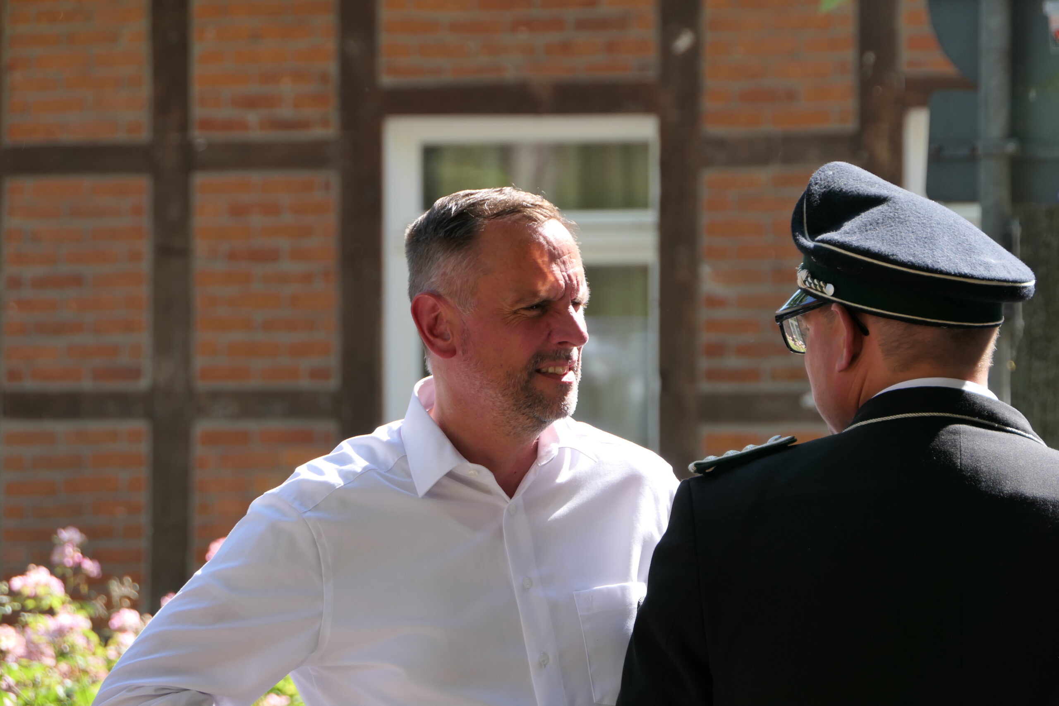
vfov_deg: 5.6
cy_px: 353
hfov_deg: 8.4
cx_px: 530
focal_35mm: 245
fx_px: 7207
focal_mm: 90.3
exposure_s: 1/200
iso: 125
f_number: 4.4
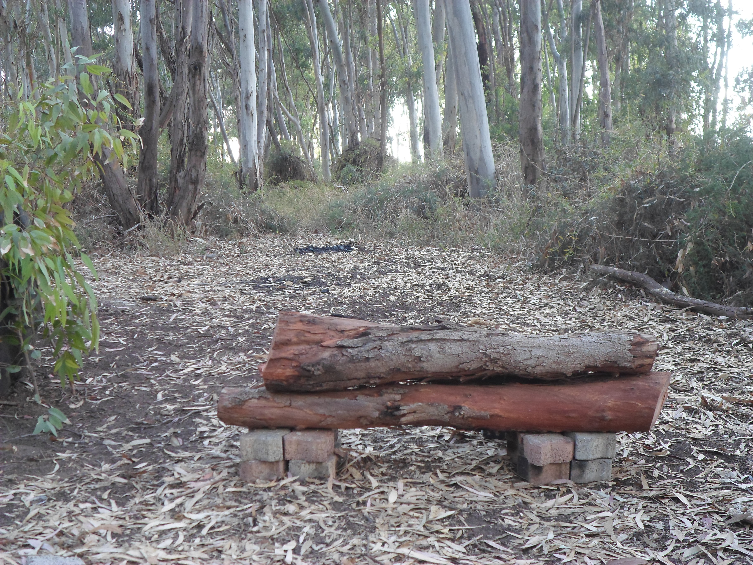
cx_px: 376
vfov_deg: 33.6
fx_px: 935
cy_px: 282
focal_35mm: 43
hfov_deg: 43.9
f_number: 3.2
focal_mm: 7.8
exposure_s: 1/45
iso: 100
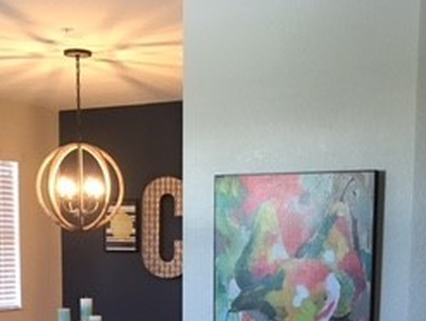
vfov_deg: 18.7
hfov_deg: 26.0
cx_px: 212
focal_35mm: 75
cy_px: 381
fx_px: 924
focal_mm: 4.15
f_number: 2.2
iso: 80
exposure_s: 1/15
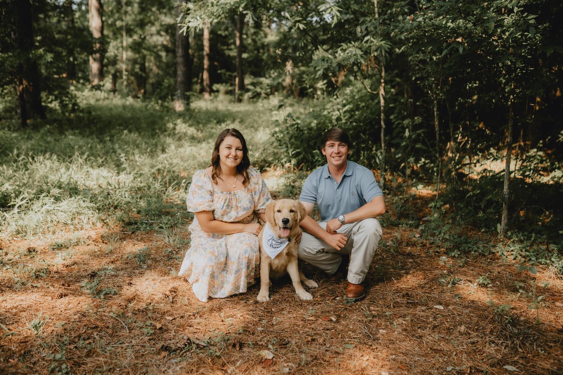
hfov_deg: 54.4
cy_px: 188
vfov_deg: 37.9
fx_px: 547
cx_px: 282
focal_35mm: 35
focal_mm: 35
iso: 50
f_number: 2.2
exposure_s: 1/250
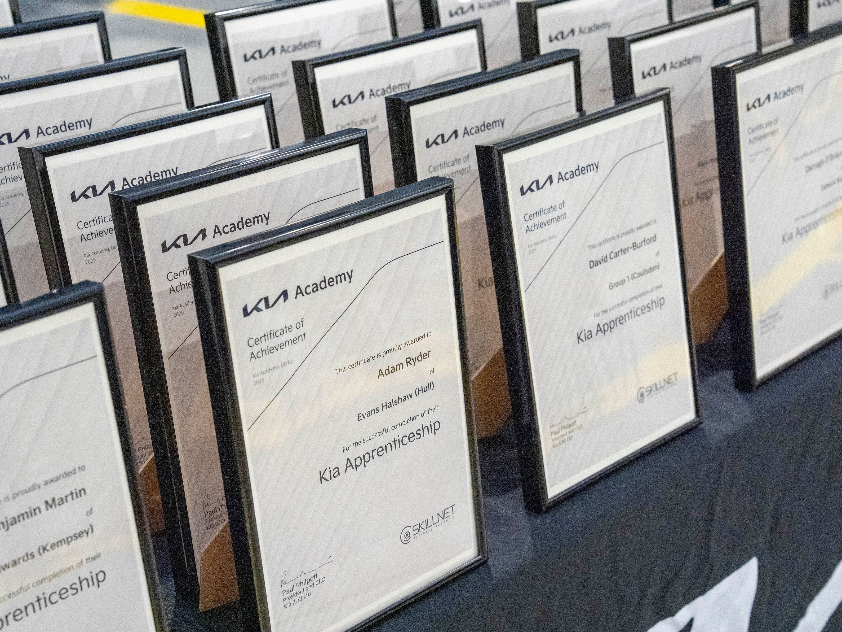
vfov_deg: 24.0
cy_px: 317
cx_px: 406
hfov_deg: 31.7
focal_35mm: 61
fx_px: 1484
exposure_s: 1/160
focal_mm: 56
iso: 12800
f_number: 6.3
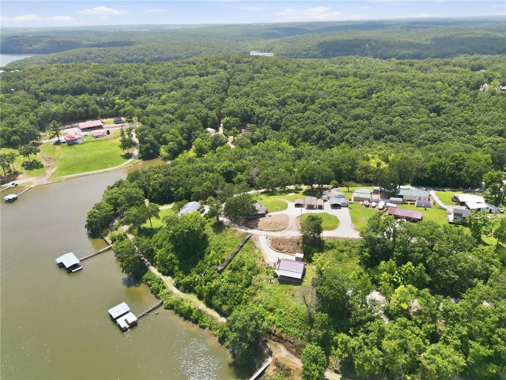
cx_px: 253
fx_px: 351
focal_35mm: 24
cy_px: 190
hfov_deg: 71.6
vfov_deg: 56.8
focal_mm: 6.7
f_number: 1.7
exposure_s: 1/2500
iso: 200
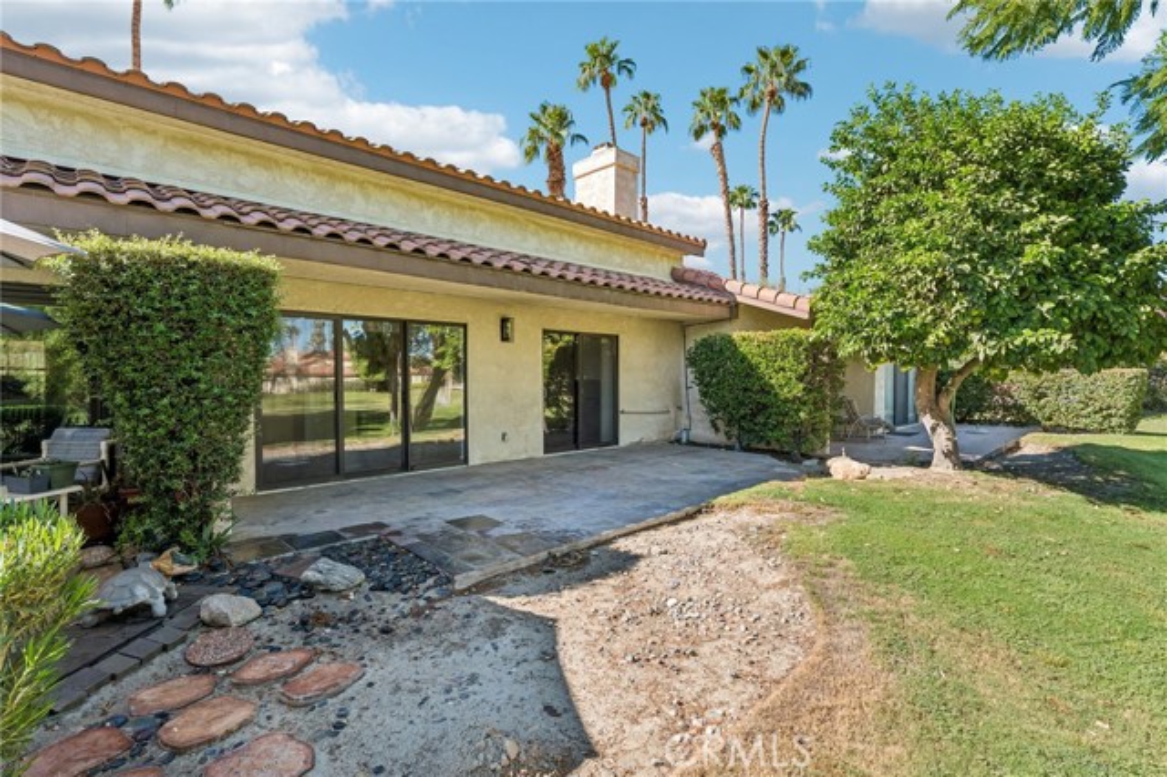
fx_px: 541
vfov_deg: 71.3
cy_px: 388
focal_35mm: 17
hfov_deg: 94.3
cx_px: 584
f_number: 9
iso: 125
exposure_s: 1/100
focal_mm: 16.7
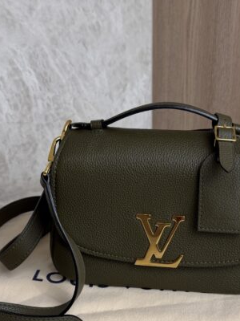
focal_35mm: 48
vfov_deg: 39.0
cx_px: 133
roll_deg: +0.7
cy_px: 225
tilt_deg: -26.2
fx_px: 444
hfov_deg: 30.2
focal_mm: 6.76
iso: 50
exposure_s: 1/139
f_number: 1.78
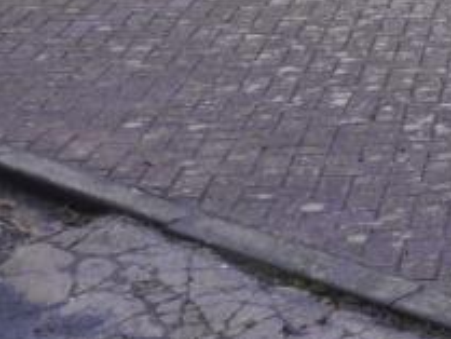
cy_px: -389
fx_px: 1786
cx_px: 927
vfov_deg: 9.9
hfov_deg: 12.5
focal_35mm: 137
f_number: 3.5
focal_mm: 14
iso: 160
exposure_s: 1/100
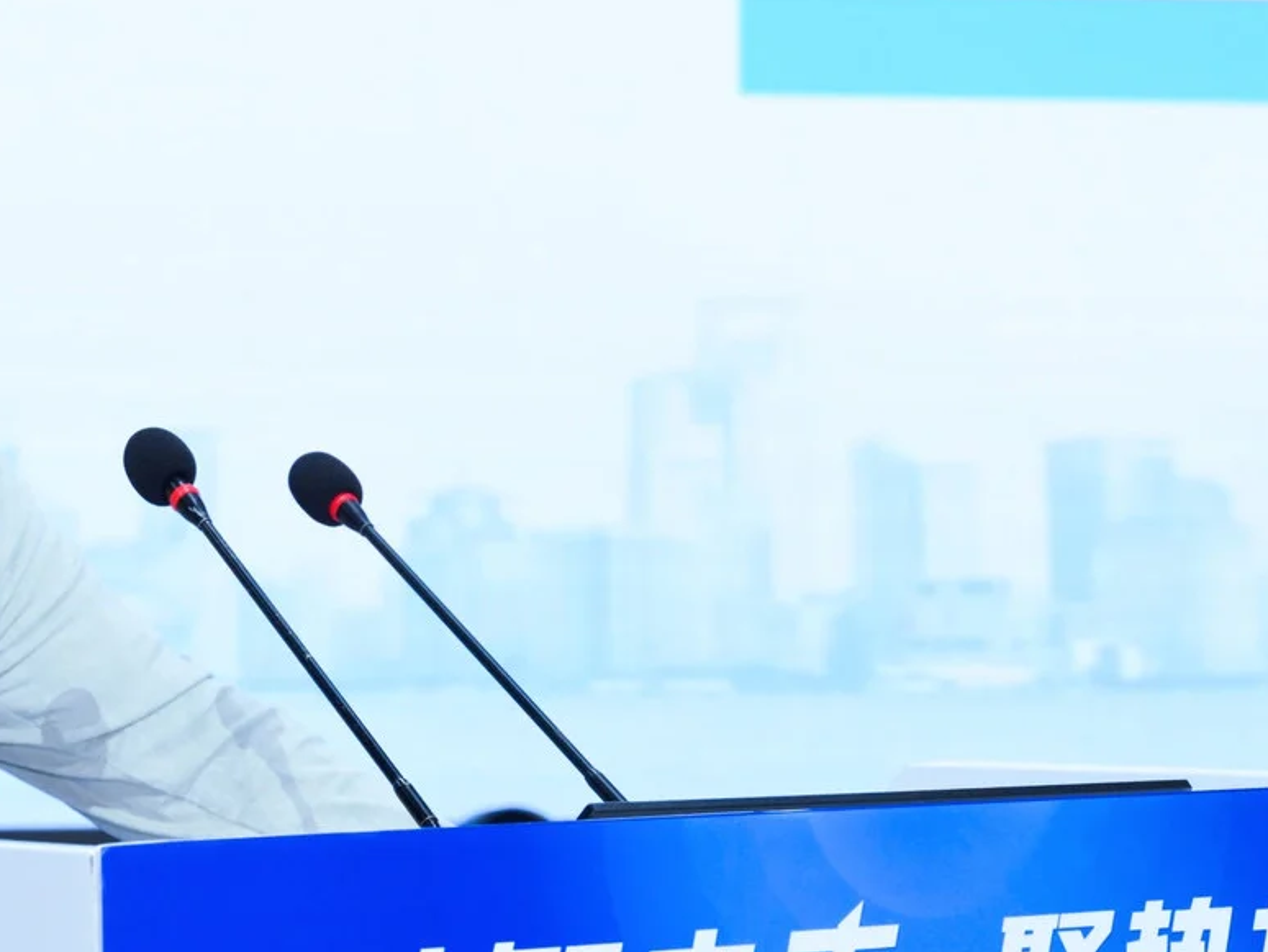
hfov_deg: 14.3
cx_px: 282
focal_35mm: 137
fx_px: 5020
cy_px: 501
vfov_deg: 10.8
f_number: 5.6
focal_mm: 46
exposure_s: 1/161
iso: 800
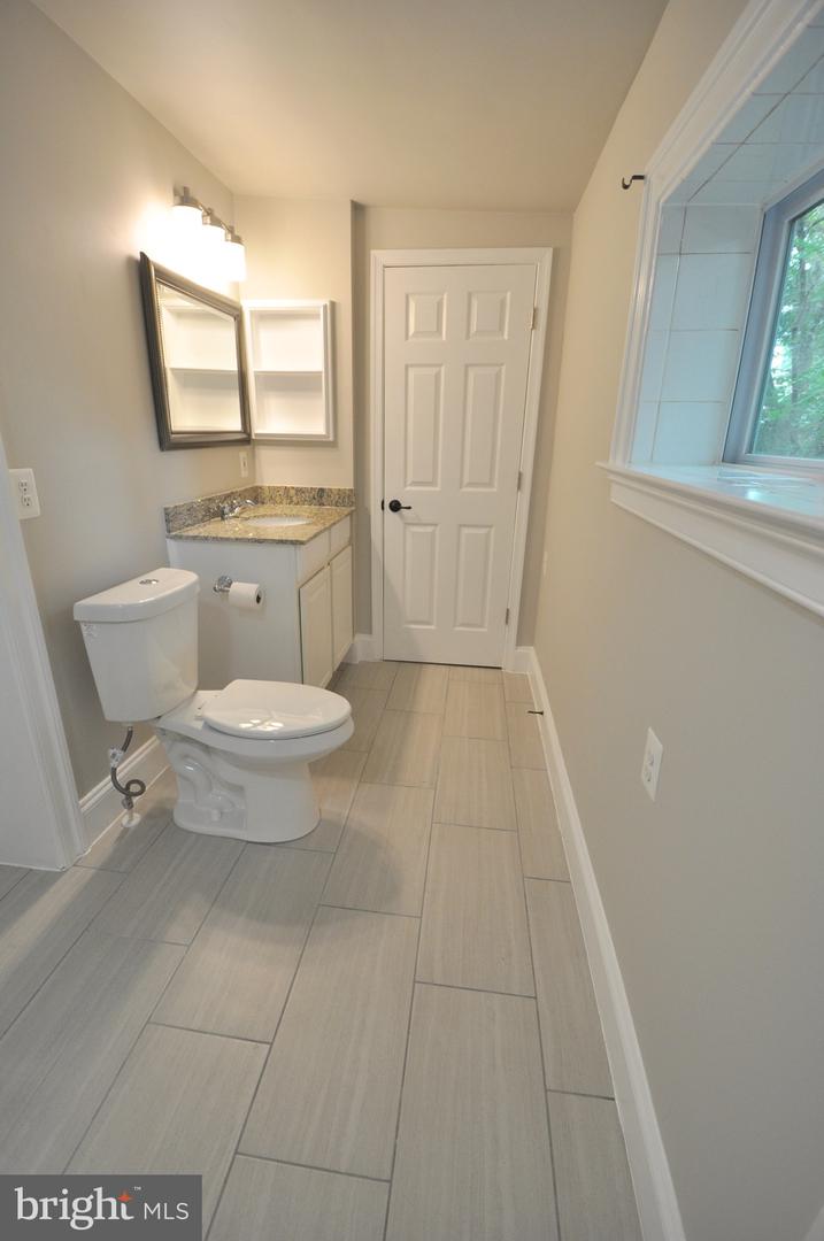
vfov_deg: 100.5
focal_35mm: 15
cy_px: 620
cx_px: 412
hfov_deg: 77.2
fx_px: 516
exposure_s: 1/60
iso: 500
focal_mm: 10
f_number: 4
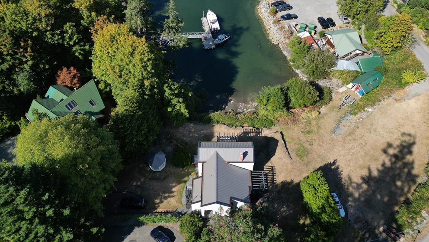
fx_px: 307
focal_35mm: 27
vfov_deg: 42.6
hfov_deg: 69.9
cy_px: 94
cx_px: 216
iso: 110
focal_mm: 6.72
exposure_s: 1/2000
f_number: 1.7
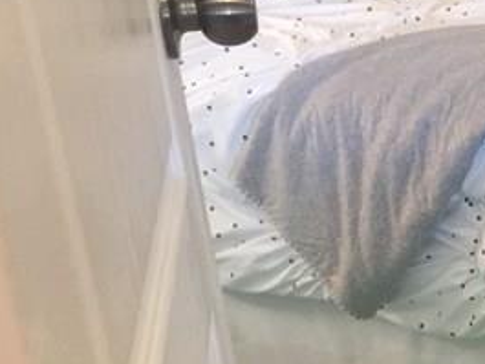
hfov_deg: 15.0
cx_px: 904
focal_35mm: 112
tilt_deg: -25.0
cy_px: 443
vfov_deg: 12.9
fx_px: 1570
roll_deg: -2.1
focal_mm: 4.15
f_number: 2.2
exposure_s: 1/10
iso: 125
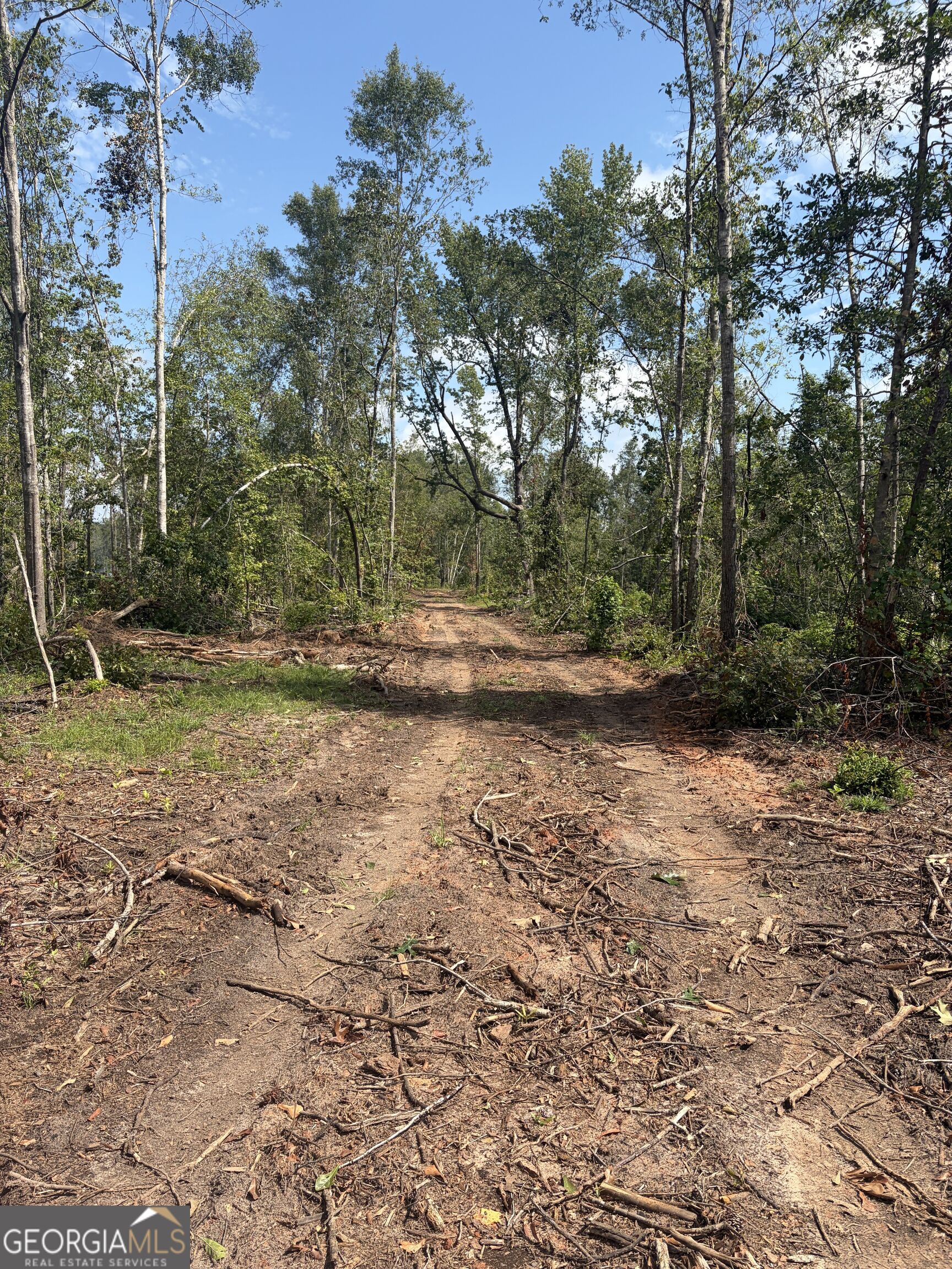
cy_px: 634
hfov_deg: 53.1
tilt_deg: -3.0
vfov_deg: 67.3
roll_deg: -0.8
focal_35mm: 26
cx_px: 476
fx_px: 953
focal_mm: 5.96
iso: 50
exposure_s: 1/2747
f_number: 1.6
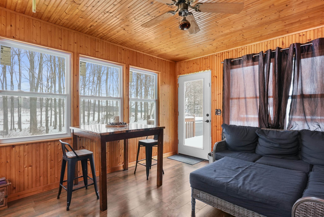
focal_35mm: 18
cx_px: 162
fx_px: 162
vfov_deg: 67.4
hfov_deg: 90.0
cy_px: 108
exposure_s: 1/5
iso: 2000
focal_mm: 18
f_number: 16
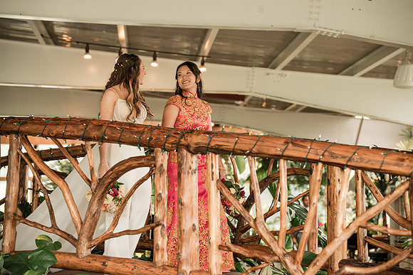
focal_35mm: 89
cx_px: 206
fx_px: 1021
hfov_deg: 22.9
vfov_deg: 15.4
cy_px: 138
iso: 1600
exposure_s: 1/200
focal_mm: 89
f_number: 3.5
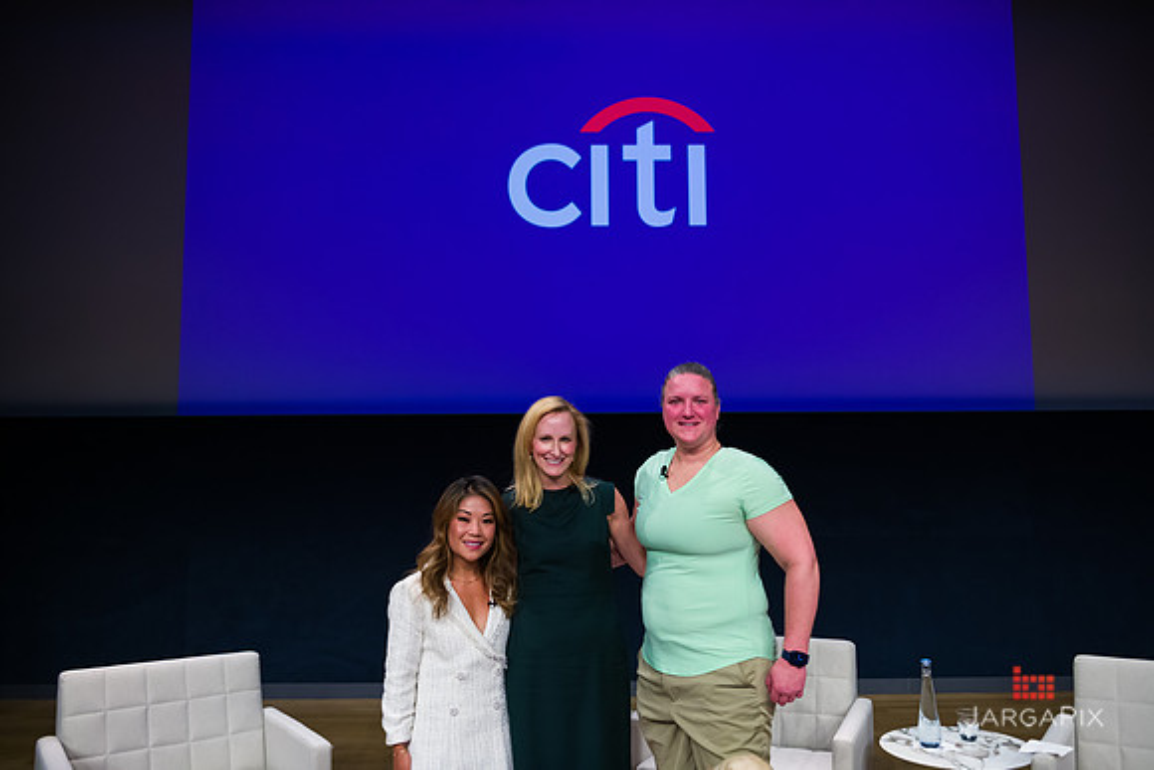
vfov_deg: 45.0
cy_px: 385
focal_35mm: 29
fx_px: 930
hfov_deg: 63.6
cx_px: 577
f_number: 4
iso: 1000
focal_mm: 29
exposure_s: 1/400
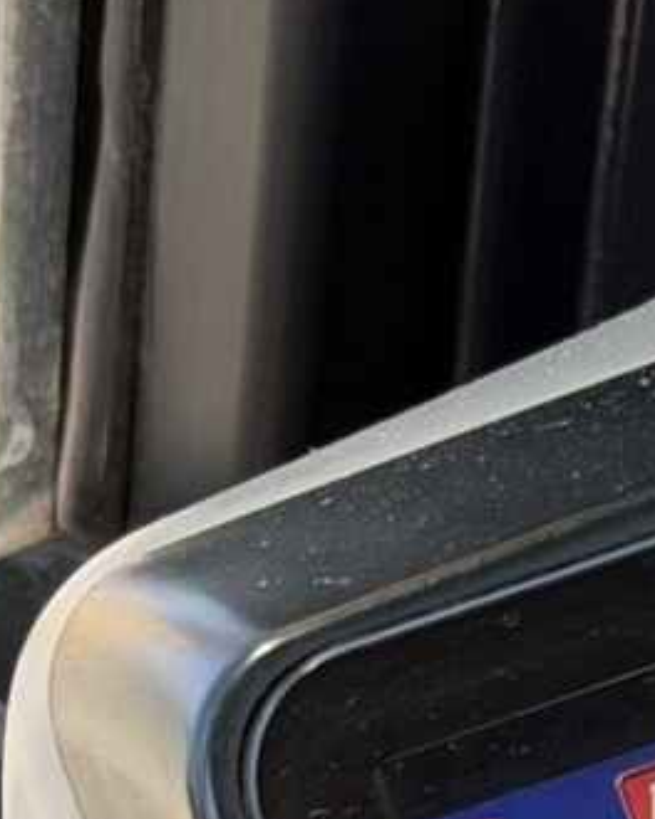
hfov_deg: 5.3
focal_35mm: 284
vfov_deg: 6.7
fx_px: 6882
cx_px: 1615
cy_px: 1211
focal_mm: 6.76
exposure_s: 1/570
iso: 80
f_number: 1.78
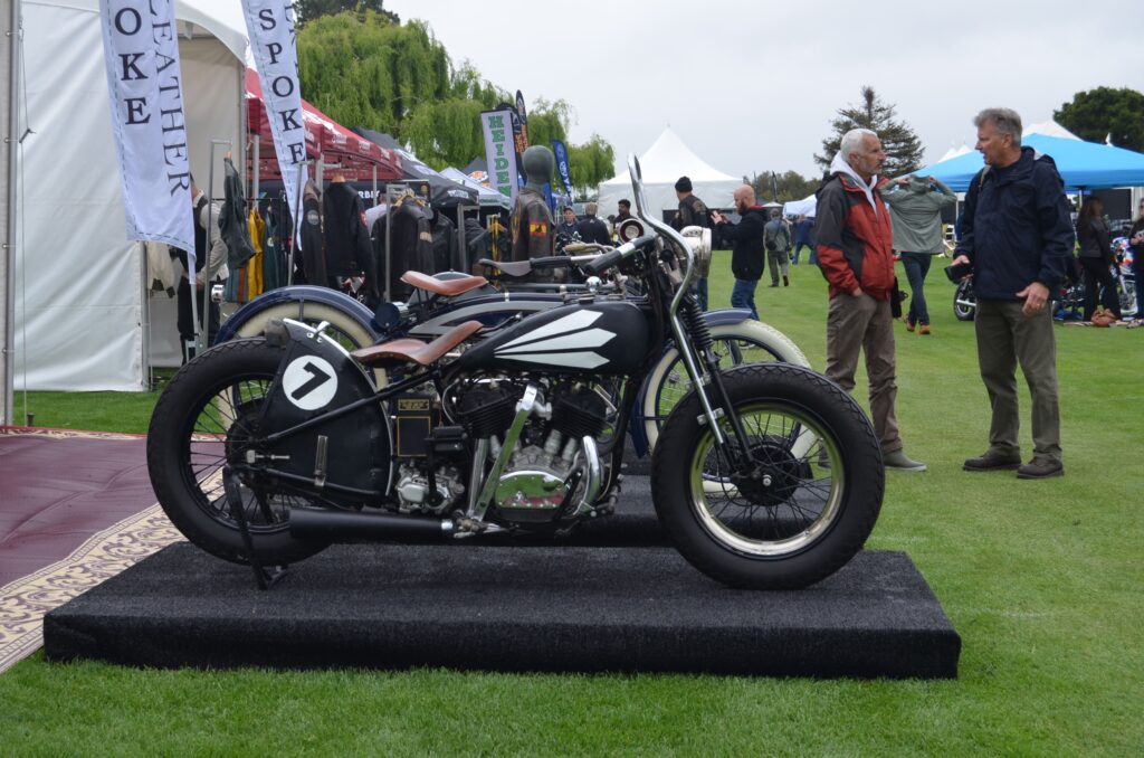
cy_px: 379
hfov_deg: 35.1
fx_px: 1807
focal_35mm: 57
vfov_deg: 23.7
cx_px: 572
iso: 200
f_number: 7.1
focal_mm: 38
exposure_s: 1/200
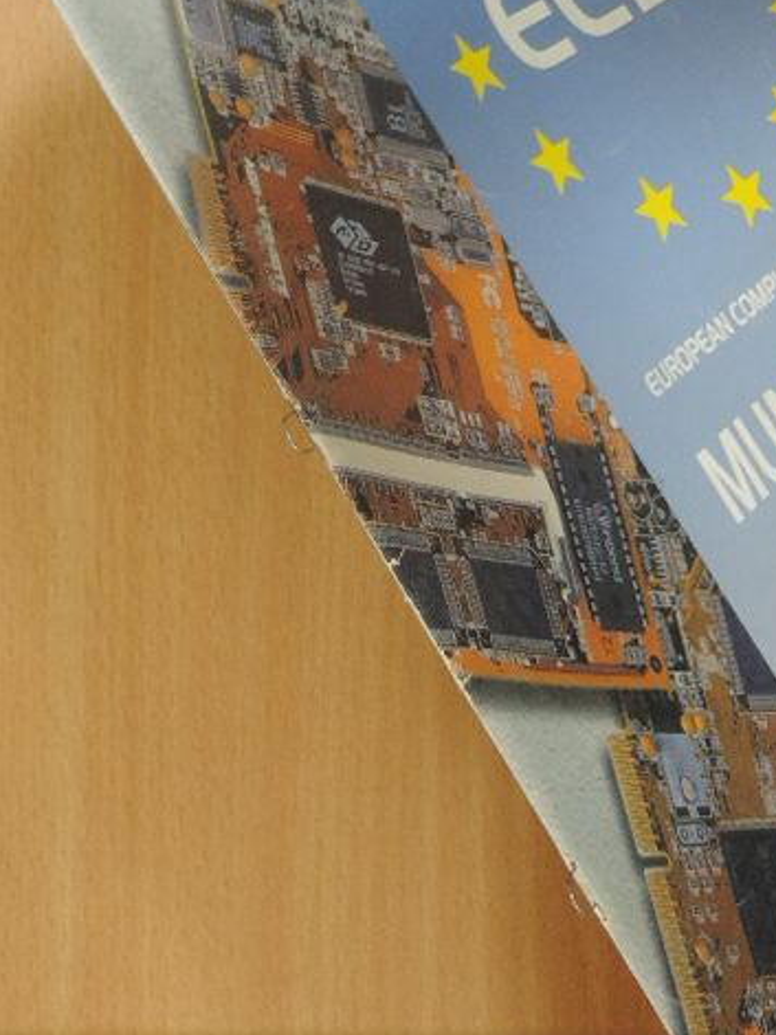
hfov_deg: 21.6
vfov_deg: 28.4
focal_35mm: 68
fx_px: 2033
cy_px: 341
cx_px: 350
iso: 450
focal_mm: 8.9
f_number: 5.1
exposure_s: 1/13
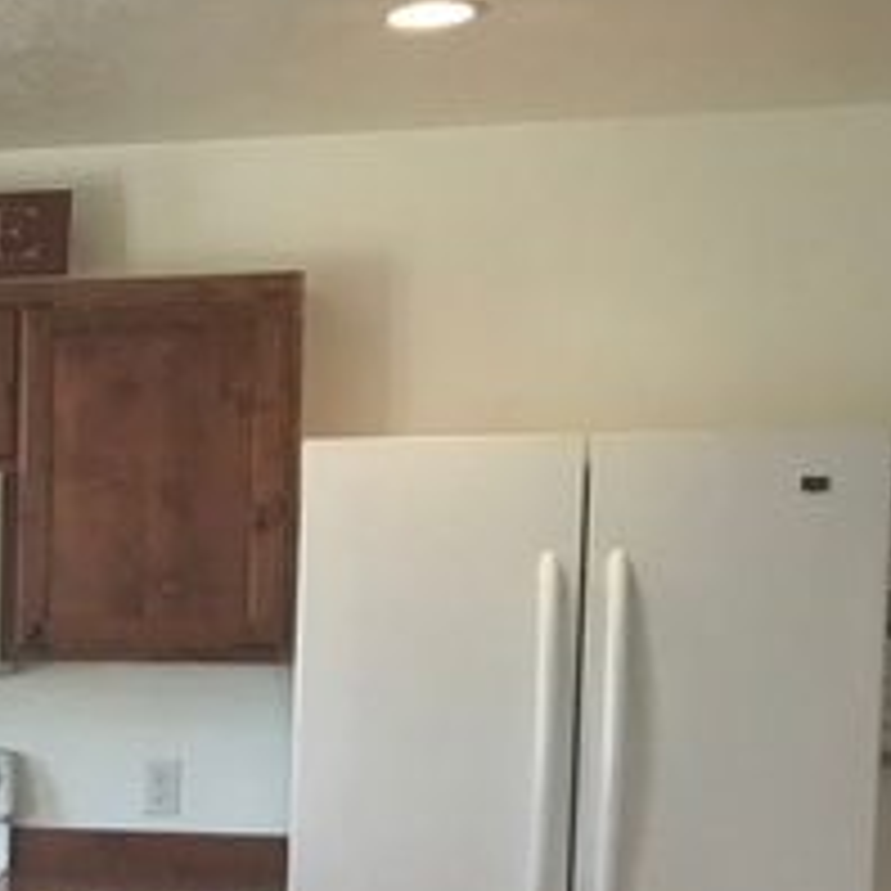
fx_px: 2330
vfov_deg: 21.2
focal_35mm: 80
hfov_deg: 18.6
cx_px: -522
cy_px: 814
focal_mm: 3.99
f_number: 1.8
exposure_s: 1/30
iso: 25
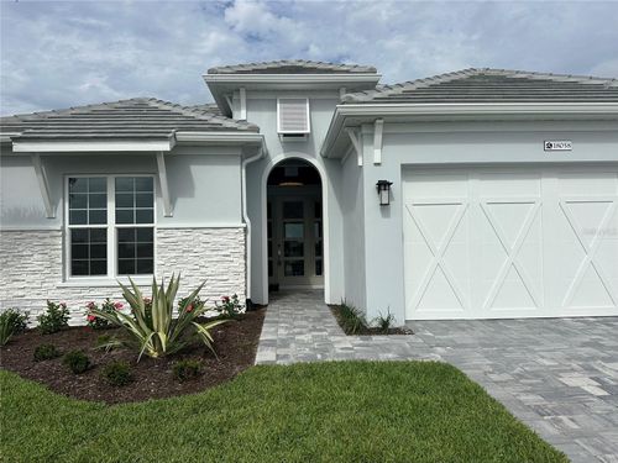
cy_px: 232
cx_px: 309
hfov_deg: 71.6
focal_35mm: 24
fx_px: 428
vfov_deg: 56.8
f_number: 1.78
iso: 80
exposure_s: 1/10753
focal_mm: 6.86
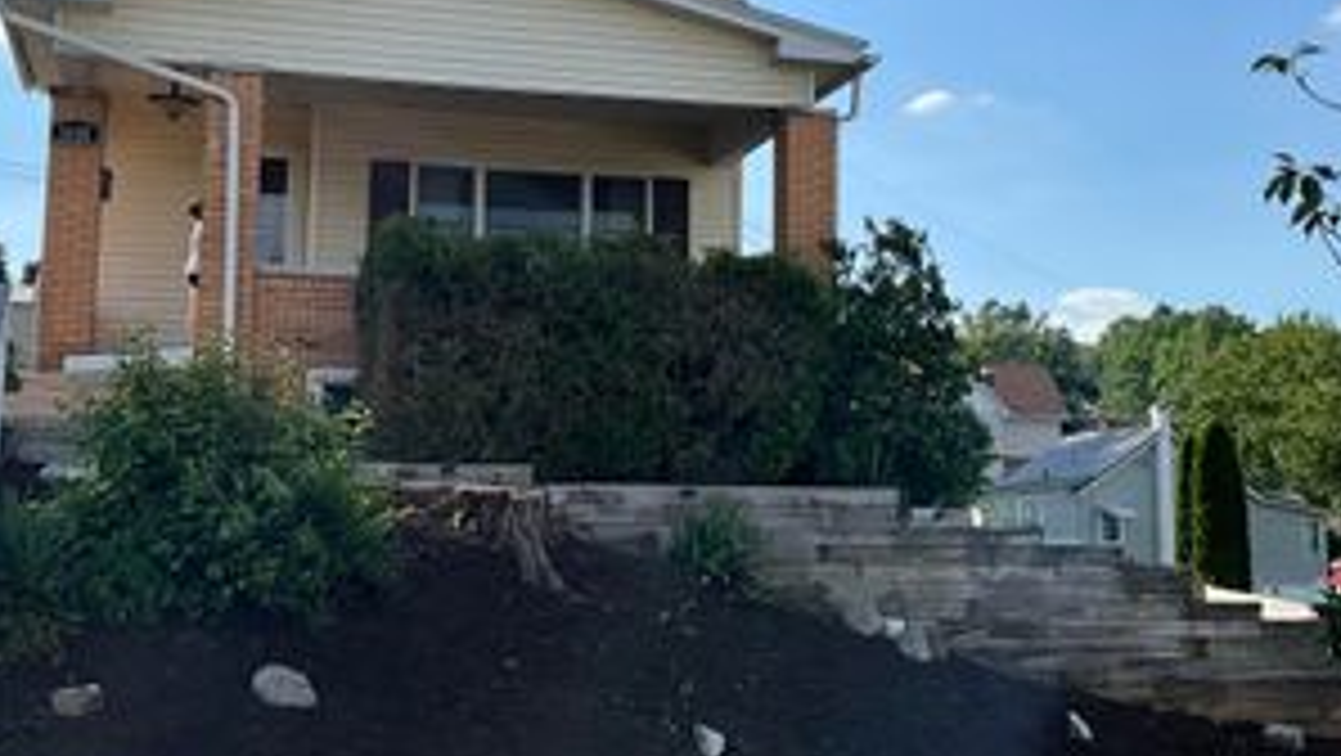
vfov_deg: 22.6
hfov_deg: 39.1
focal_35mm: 53
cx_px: 752
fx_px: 1886
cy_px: 268
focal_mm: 3
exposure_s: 1/1626
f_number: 1.8
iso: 25
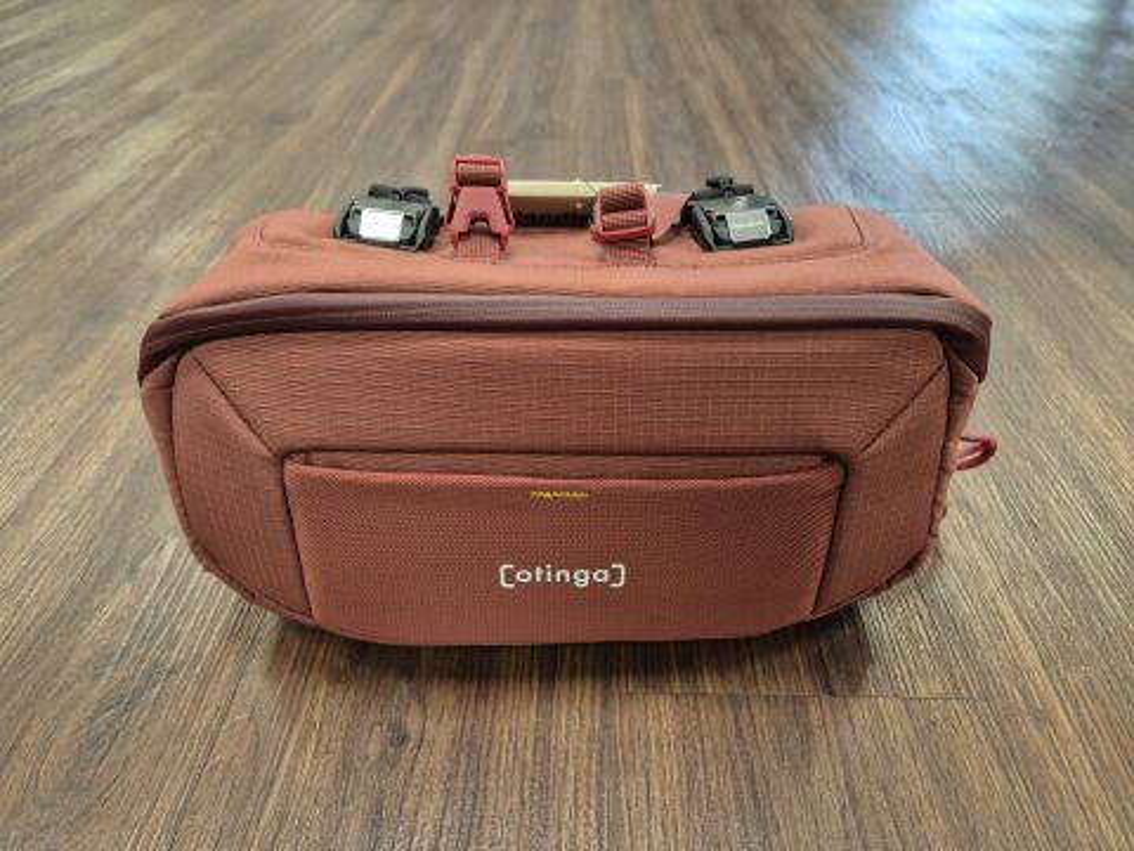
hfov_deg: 73.9
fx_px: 753
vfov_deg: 58.9
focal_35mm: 23
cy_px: 426
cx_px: 567
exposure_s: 1/100
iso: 320
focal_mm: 5.4
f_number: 1.8
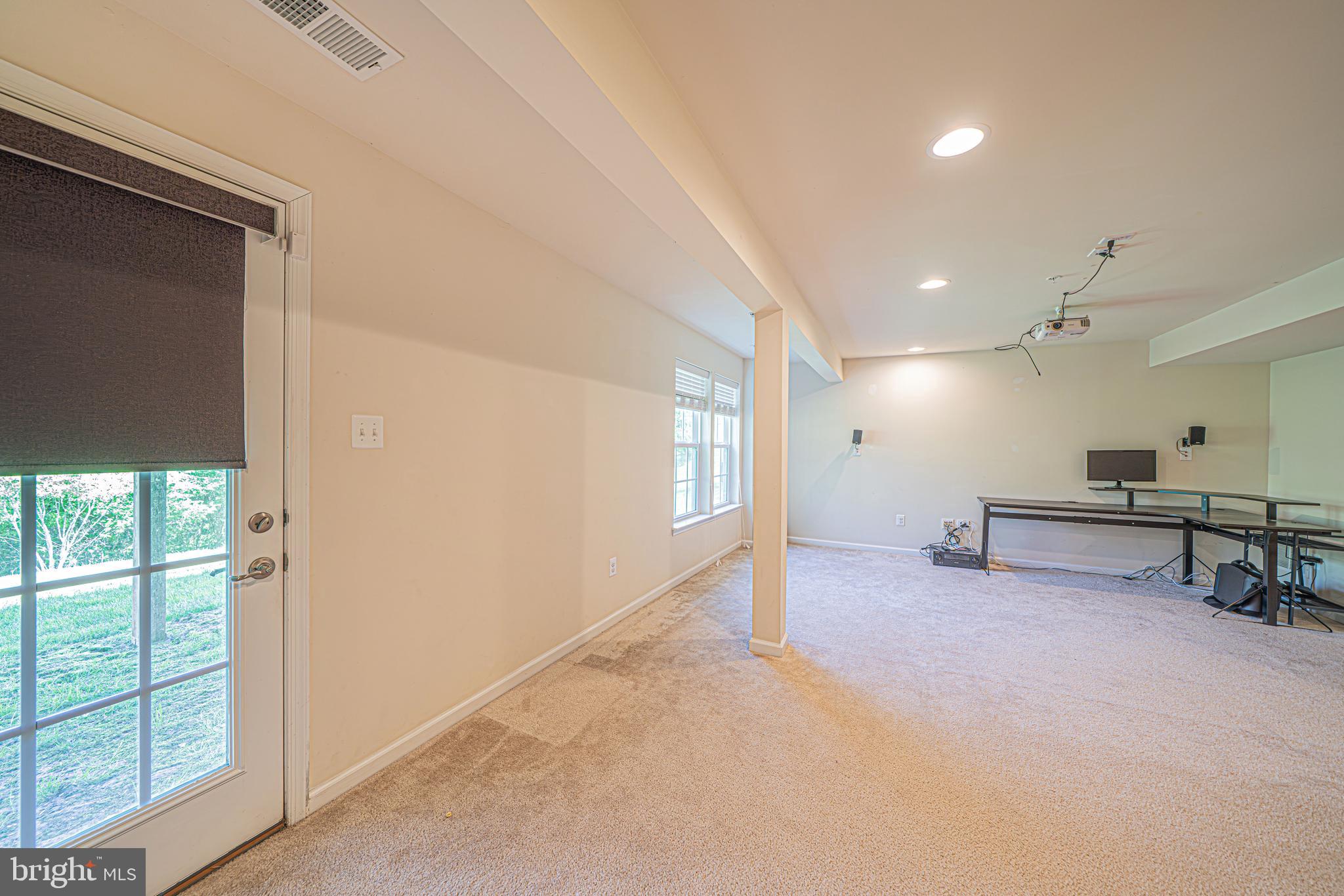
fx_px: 448
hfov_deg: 112.6
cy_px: 448
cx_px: 672
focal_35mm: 12
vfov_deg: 90.0
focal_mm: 12
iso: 160
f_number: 5.6
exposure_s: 1/6
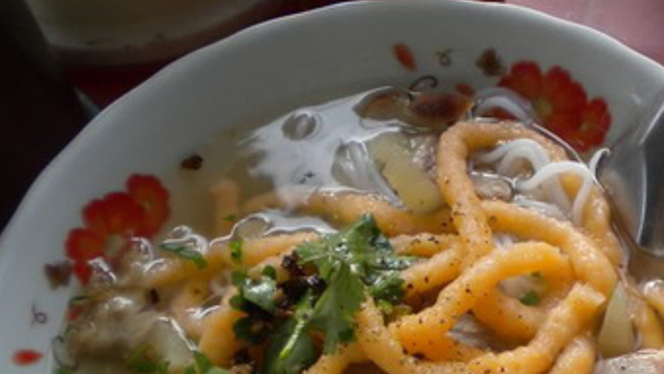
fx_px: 1268
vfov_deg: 16.5
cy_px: 358
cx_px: 603
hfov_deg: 28.2
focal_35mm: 72
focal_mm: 6.3
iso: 80
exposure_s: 1/59.2
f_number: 3.1
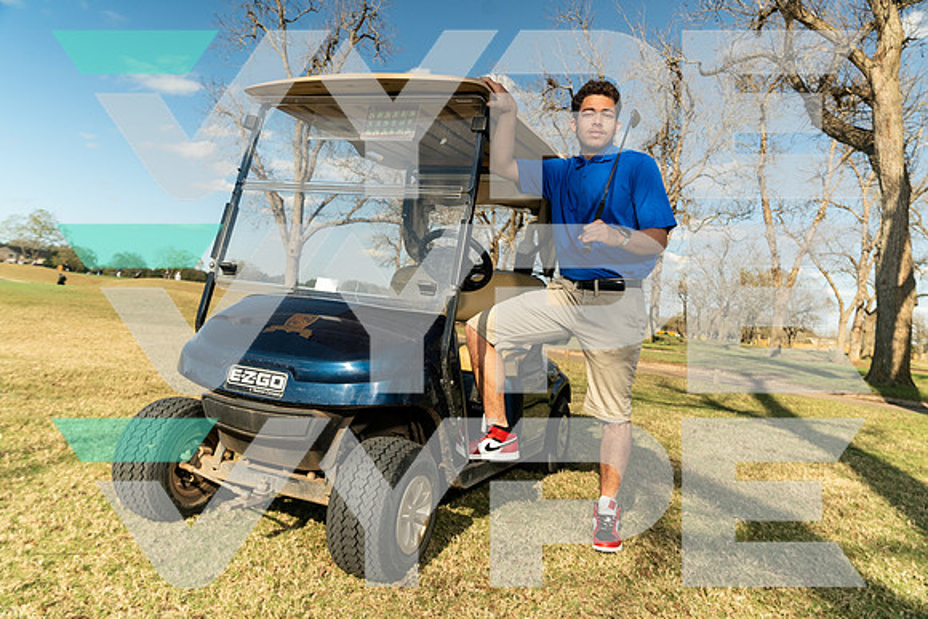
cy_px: 309
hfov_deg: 70.2
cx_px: 463
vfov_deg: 50.3
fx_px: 660
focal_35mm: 26
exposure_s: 1/200
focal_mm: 24
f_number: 5.6
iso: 500
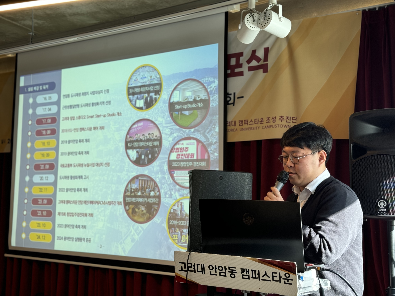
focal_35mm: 48
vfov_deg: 30.3
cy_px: 148
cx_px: 198
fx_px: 548
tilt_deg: +5.1
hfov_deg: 39.7
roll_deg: -0.4
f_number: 1.78
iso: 80
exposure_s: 1/120
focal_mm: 6.76
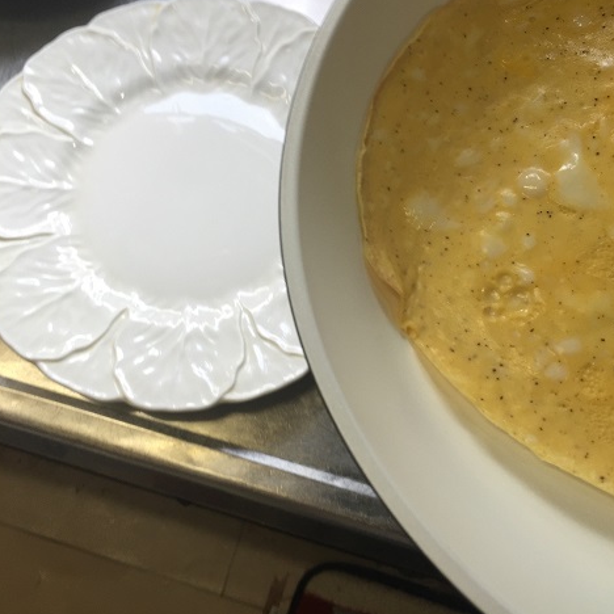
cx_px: 303
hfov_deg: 47.2
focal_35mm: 35
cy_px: 266
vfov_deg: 47.1
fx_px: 702
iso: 40
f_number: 2.2
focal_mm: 4.15
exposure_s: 1/60
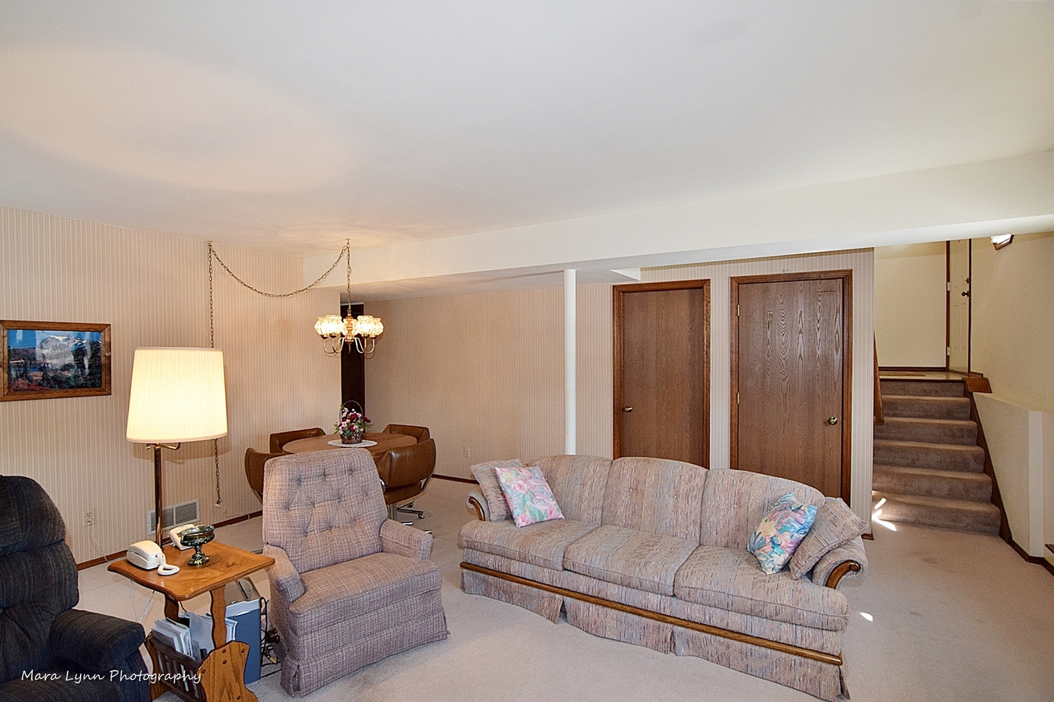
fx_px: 483
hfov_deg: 95.0
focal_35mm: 16
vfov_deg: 72.1
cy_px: 351
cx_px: 527
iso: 800
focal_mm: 11
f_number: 5.6
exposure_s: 1/125
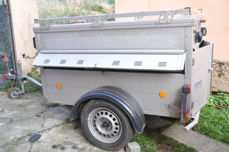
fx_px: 238
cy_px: 76
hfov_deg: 51.3
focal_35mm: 38
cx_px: 114
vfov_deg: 35.4
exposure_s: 1/125
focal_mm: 25
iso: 400
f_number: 5.6
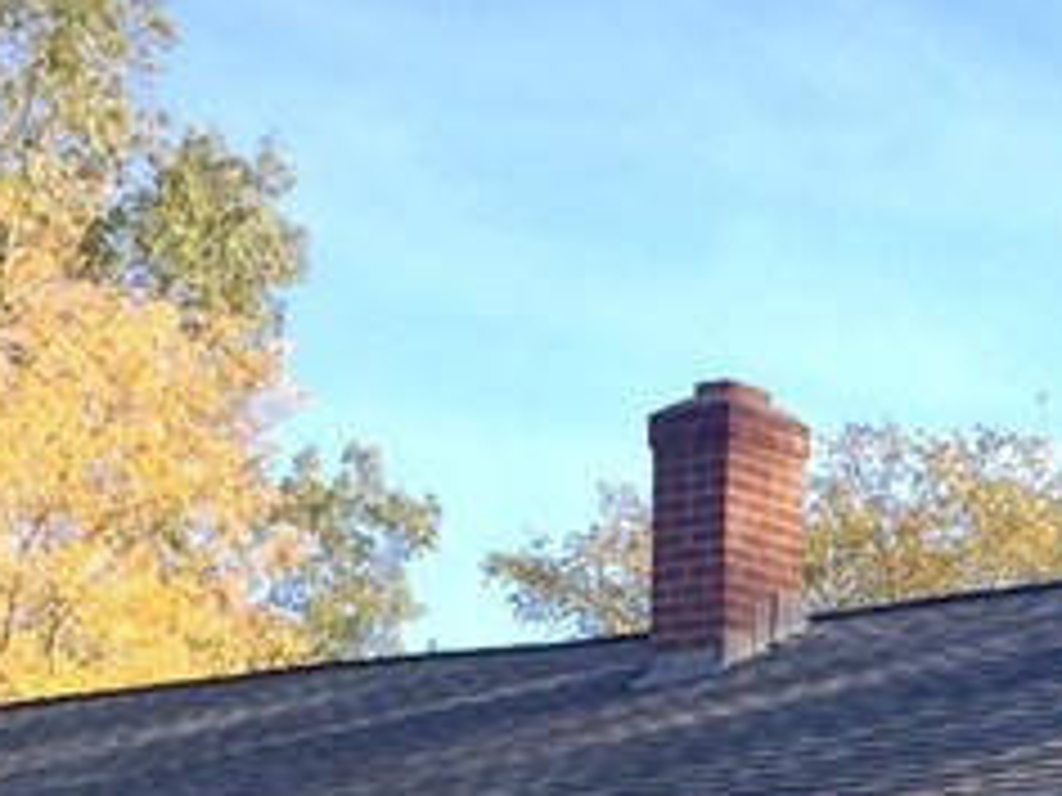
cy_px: 1502
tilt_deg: -1.6
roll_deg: -1.8
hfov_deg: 15.5
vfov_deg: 10.9
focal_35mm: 126
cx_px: 837
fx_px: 3866
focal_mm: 4.15
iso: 32
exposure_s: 1/449
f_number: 2.2
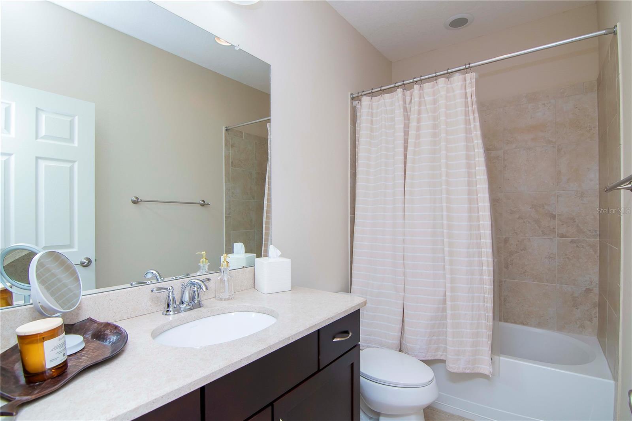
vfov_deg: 69.6
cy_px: 210
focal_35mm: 17
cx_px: 316
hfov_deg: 92.5
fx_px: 303
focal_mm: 11.5
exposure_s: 1/160
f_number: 7.1
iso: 400
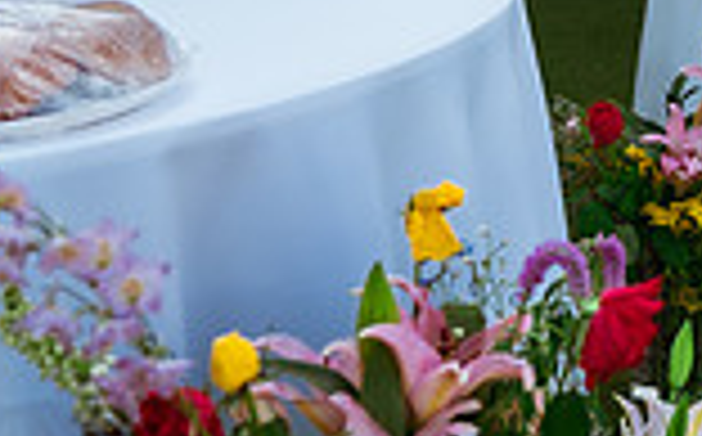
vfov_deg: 13.7
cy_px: -151
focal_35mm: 91
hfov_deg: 20.3
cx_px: 986
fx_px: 1738
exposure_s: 1/800
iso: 100
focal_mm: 24
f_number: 2.8
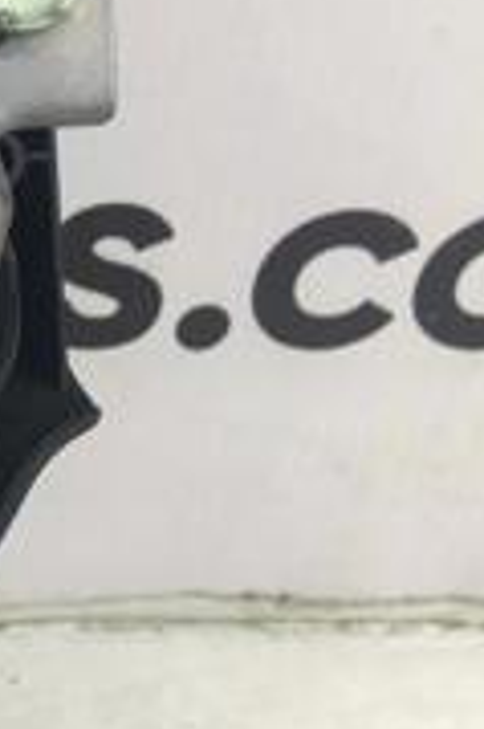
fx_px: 2182
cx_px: -553
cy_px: 391
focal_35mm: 108
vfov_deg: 18.9
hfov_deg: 11.2
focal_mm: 4.15
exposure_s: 1/50
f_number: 2.2
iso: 32
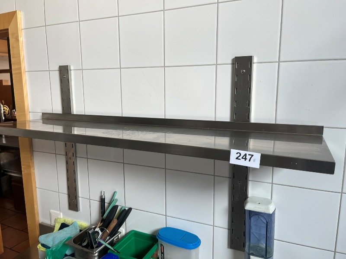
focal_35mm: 26
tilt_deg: -8.1
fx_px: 260
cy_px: 130
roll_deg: +2.8
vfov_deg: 53.1
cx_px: 173
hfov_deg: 67.3
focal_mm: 5.1
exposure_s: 1/121
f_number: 1.6
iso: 80
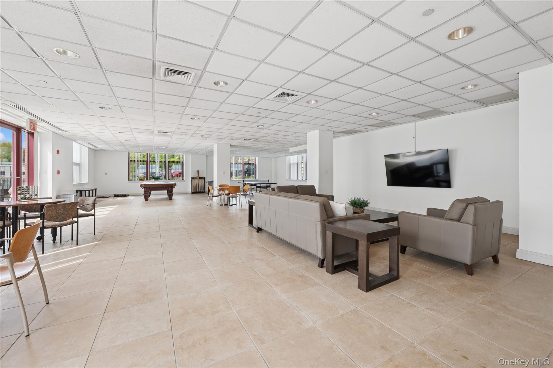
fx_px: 215
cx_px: 276
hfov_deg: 104.3
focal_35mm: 14
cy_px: 184
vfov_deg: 81.1
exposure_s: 1/20
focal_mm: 14
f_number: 11
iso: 200
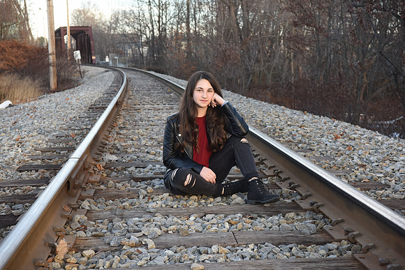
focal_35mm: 55
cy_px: 135
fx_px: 619
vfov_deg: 24.6
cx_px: 202
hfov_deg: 36.2
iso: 640
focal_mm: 55
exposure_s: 1/160
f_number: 7.1
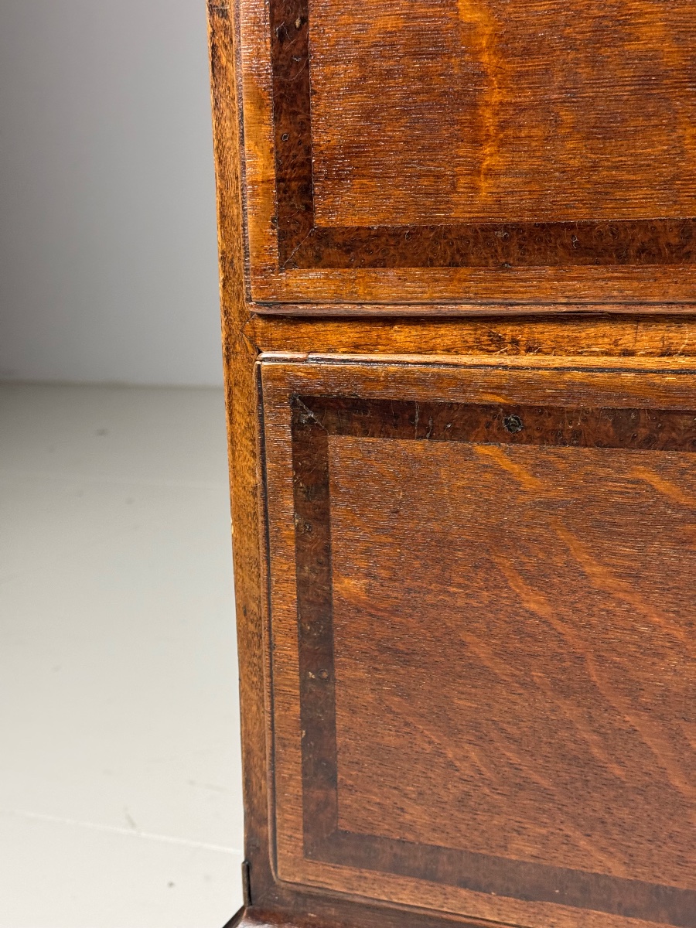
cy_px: 464
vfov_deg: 39.7
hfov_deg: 30.3
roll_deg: -0.4
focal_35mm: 48
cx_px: 348
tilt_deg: -12.1
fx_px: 1287
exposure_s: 1/33
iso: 250
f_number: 1.78
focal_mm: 6.76
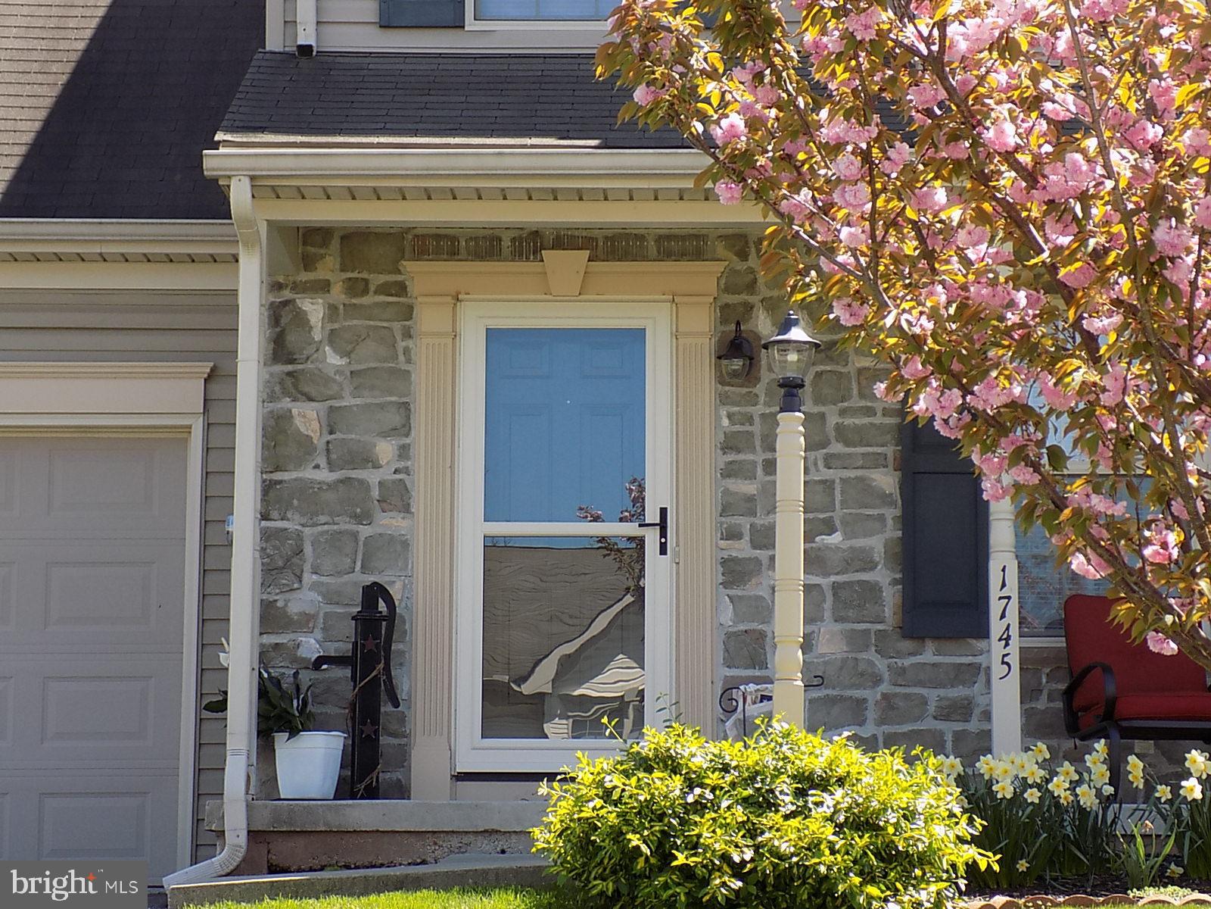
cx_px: 606
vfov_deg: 15.2
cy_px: 454
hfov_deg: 20.2
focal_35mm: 97
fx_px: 3393
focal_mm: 17.2
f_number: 4.6
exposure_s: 1/160
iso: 80
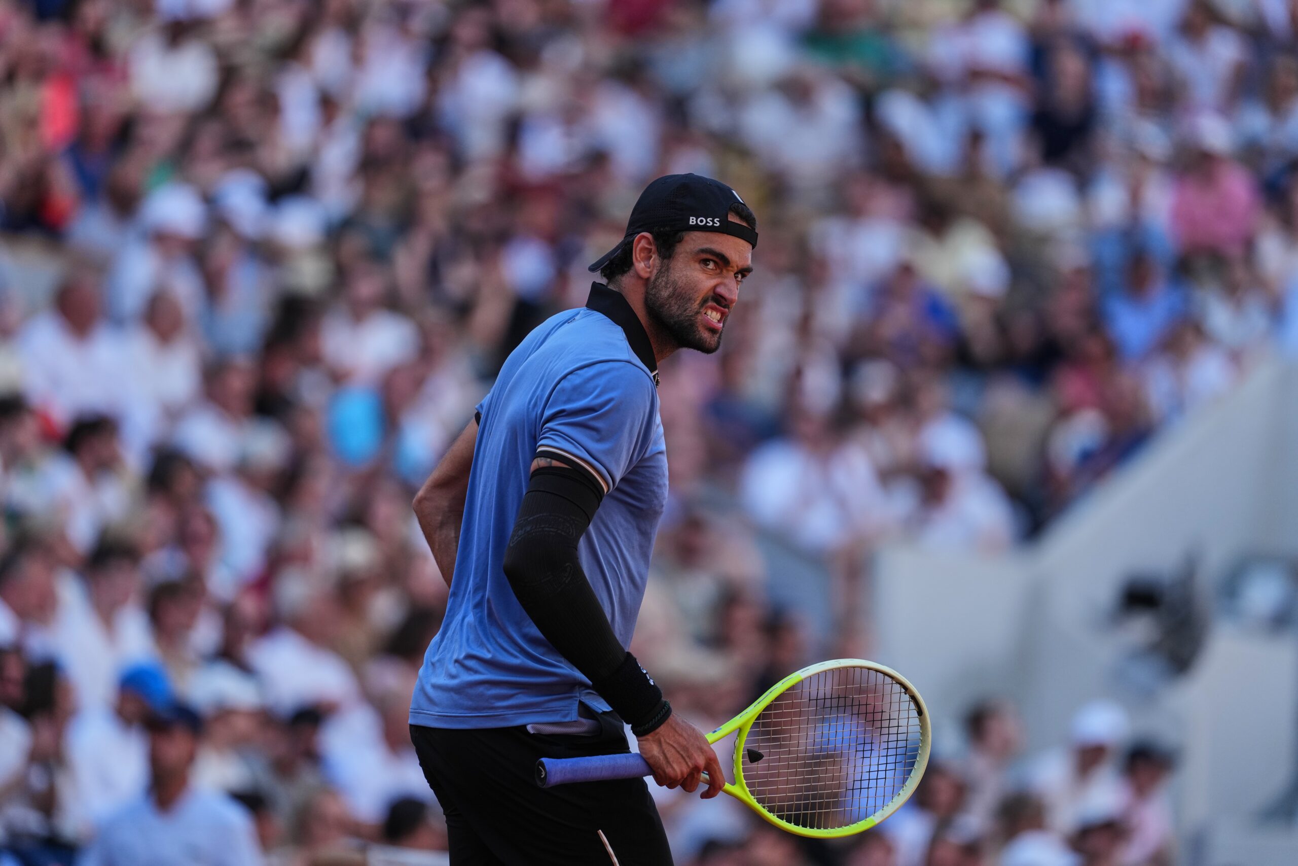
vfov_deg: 4.6
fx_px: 10816
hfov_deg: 6.9
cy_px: 433
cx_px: 649
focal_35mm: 300
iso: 500
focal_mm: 300
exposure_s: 1/2000
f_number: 2.8
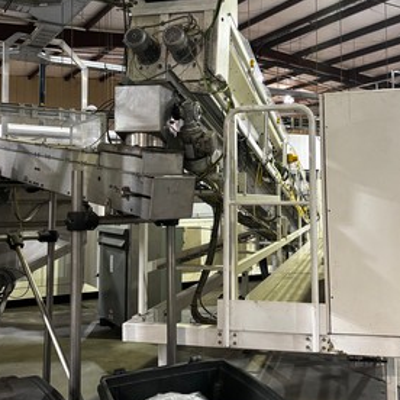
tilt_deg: +4.9
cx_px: 230
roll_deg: +0.1
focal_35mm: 40
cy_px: 161
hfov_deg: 41.7
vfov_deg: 41.7
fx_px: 523
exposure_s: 1/60
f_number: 1.6
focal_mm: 5.96
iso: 400
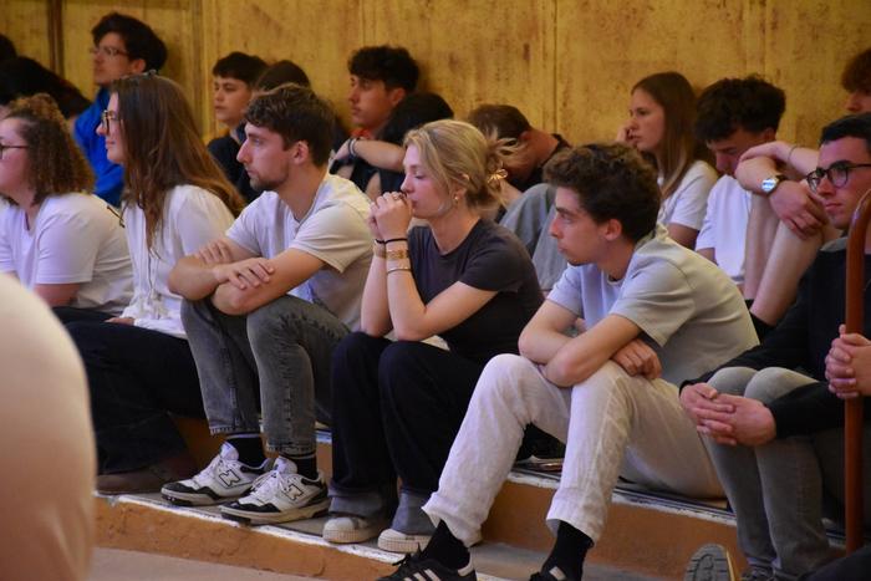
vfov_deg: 7.9
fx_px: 4210
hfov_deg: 11.8
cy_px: 290
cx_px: 436
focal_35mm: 174
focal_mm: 116
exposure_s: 1/60
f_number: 5.6
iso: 8000
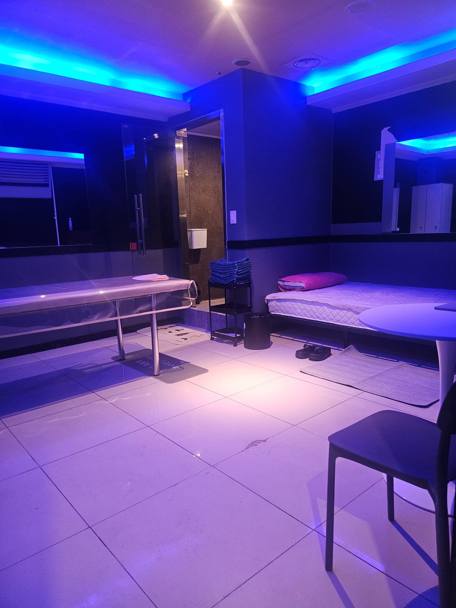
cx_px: 228
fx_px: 421
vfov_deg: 71.6
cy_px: 304
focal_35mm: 24
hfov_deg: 56.8
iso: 500
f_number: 1.8
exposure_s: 1/40
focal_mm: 5
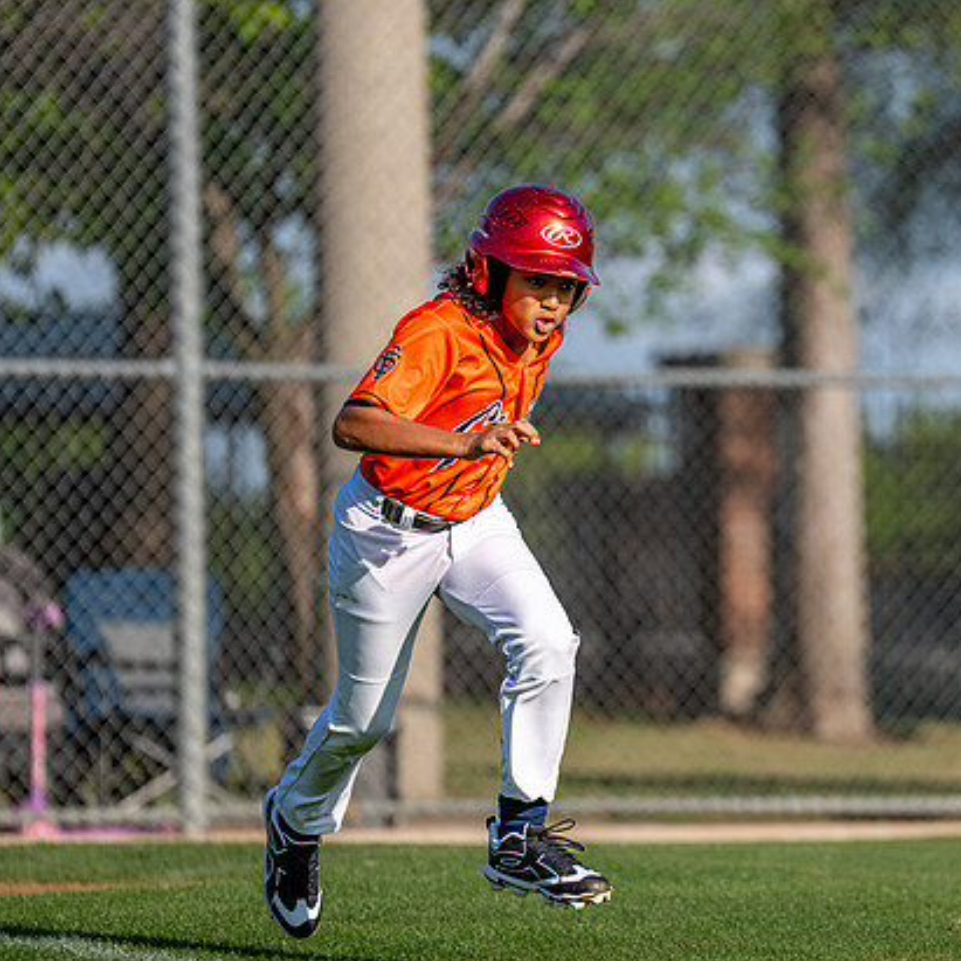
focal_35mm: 379
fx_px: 11904
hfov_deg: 4.6
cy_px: 466
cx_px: 722
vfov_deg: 4.6
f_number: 2.8
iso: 100
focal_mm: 200
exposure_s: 1/2500
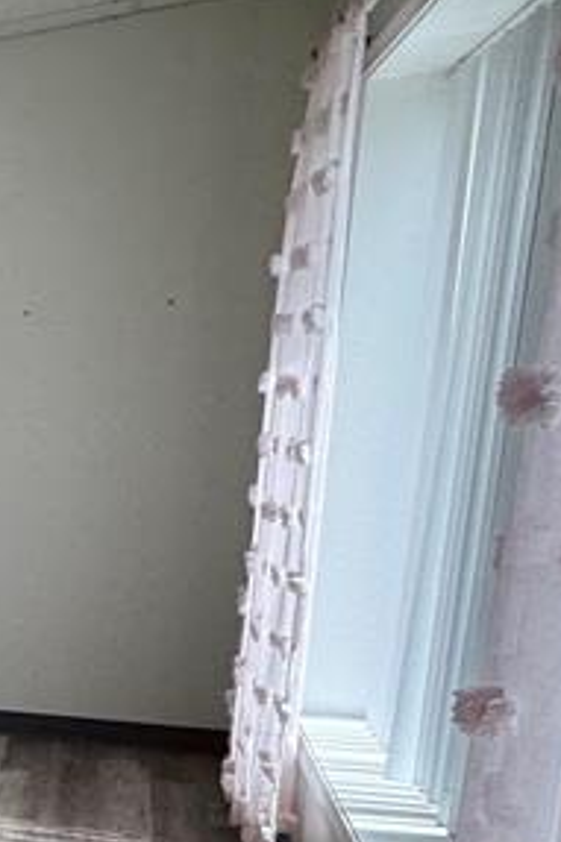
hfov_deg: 15.2
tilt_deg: -9.8
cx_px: -775
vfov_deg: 37.2
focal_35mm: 52
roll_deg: +3.6
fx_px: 1217
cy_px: 643
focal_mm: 2.22
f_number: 2.2
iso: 40
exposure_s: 1/334
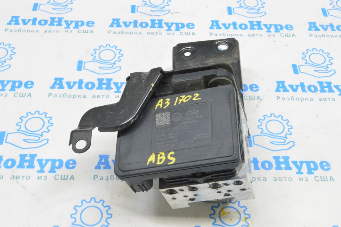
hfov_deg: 38.9
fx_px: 483
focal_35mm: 51
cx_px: 170
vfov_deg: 26.4
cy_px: 114
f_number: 20
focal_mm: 34
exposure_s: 1/15
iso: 6400
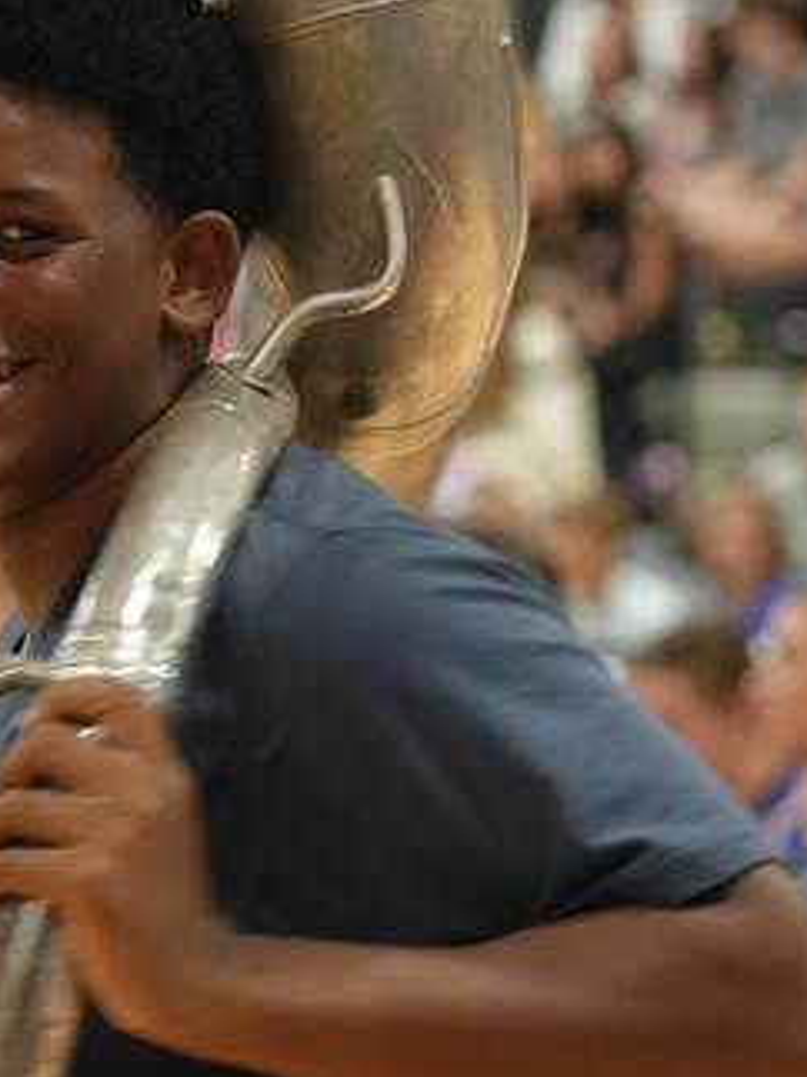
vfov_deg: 6.4
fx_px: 9580
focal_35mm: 308
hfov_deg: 4.8
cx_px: 23
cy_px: 412
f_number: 4
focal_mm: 101
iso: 2000
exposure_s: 1/160
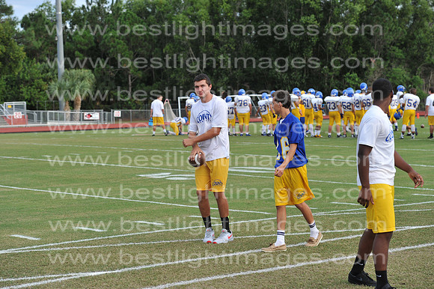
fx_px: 1108
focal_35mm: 92
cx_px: 217
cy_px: 144
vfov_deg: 14.8
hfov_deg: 22.2
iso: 800
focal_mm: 92
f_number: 5
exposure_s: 1/1000
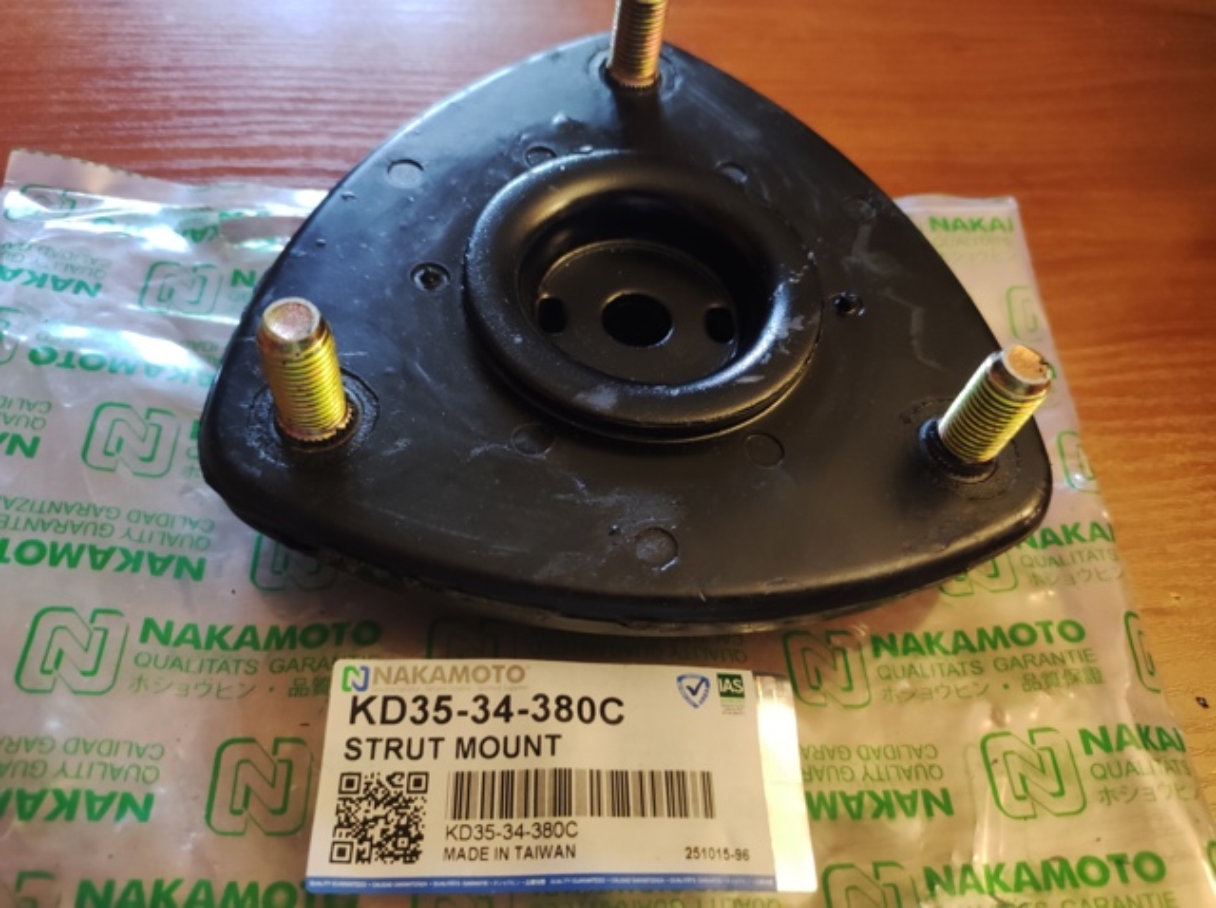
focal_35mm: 17
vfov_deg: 74.6
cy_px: 454
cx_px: 608
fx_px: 596
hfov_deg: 91.1
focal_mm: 4.74
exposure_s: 1/33
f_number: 1.79
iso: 1237
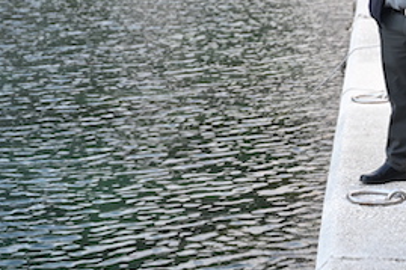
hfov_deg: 17.2
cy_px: -96
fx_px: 1341
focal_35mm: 119
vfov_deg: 11.2
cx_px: 181
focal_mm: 40
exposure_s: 1/200
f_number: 4
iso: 900
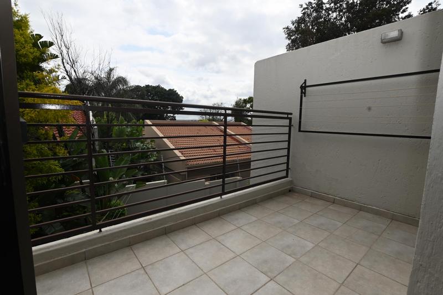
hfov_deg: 96.7
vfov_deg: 73.7
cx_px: 222
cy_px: 148
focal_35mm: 16
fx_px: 197
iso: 100
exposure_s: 1/200
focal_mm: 11
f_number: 9
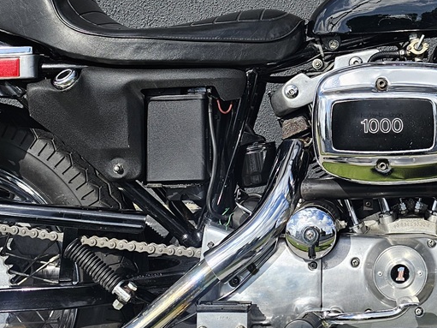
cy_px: 27
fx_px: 909
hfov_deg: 26.3
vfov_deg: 20.0
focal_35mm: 72
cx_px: 378
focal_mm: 6.3
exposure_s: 1/638
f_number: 1.7
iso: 10
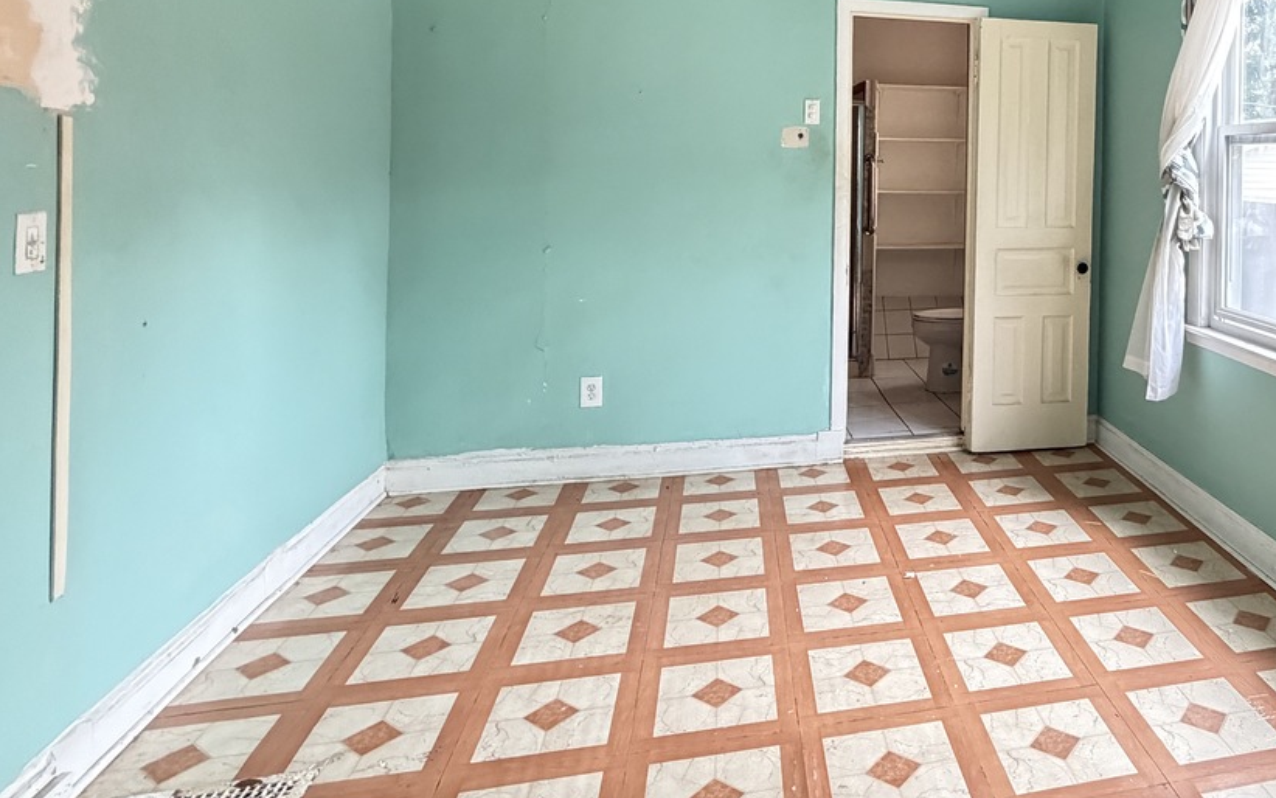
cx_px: 967
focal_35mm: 26
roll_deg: -0.6
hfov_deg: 65.8
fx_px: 904
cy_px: 172
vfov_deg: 45.5
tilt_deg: -0.8
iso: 800
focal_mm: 2.22
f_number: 2.2
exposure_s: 1/60
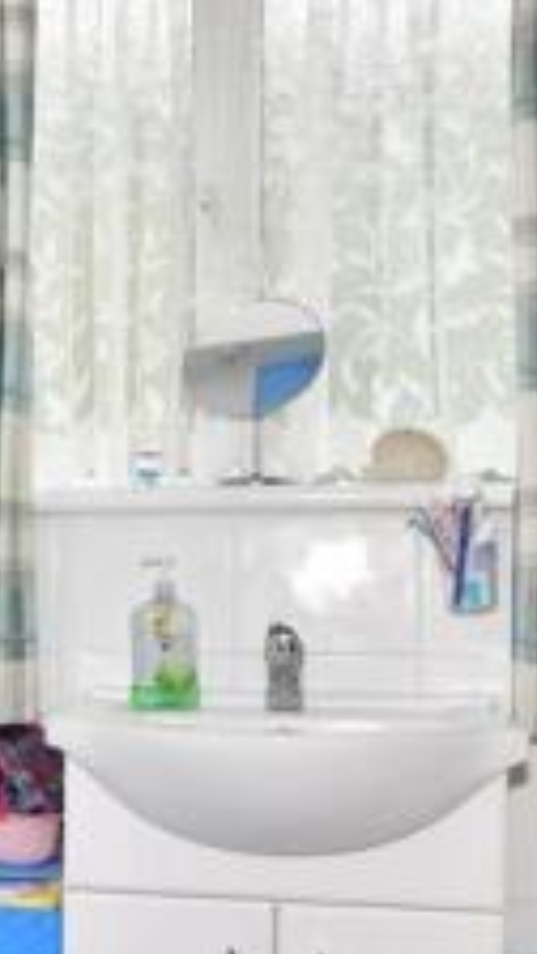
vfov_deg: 44.1
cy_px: 615
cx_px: 26
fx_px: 1164
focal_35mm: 46
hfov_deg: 25.0
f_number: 8
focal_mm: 10
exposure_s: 1/10
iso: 200
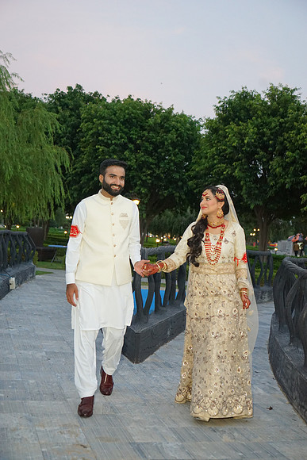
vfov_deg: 41.9
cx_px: 154
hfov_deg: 28.7
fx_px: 601
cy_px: 230
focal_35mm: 47
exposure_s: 1/200
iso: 4000
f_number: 4
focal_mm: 47
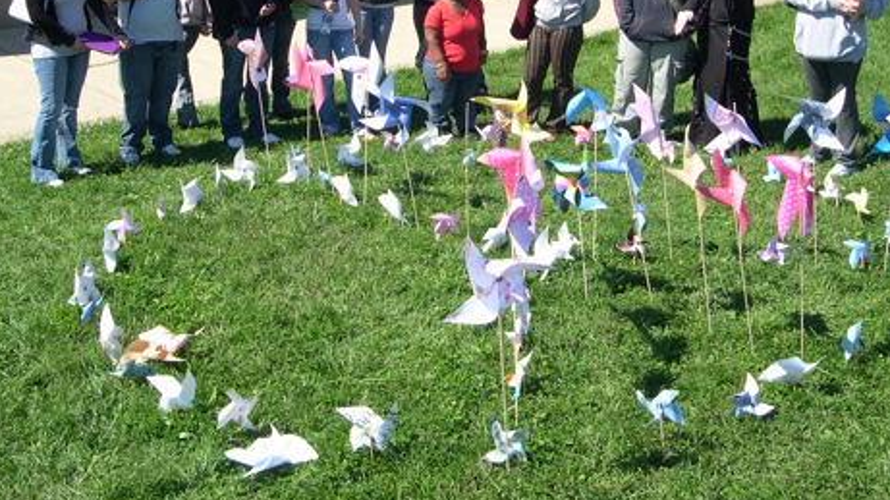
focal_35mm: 51
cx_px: 436
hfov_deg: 40.6
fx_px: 1203
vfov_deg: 23.2
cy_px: 122
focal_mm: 8
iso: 141
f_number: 7.6
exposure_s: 1/166
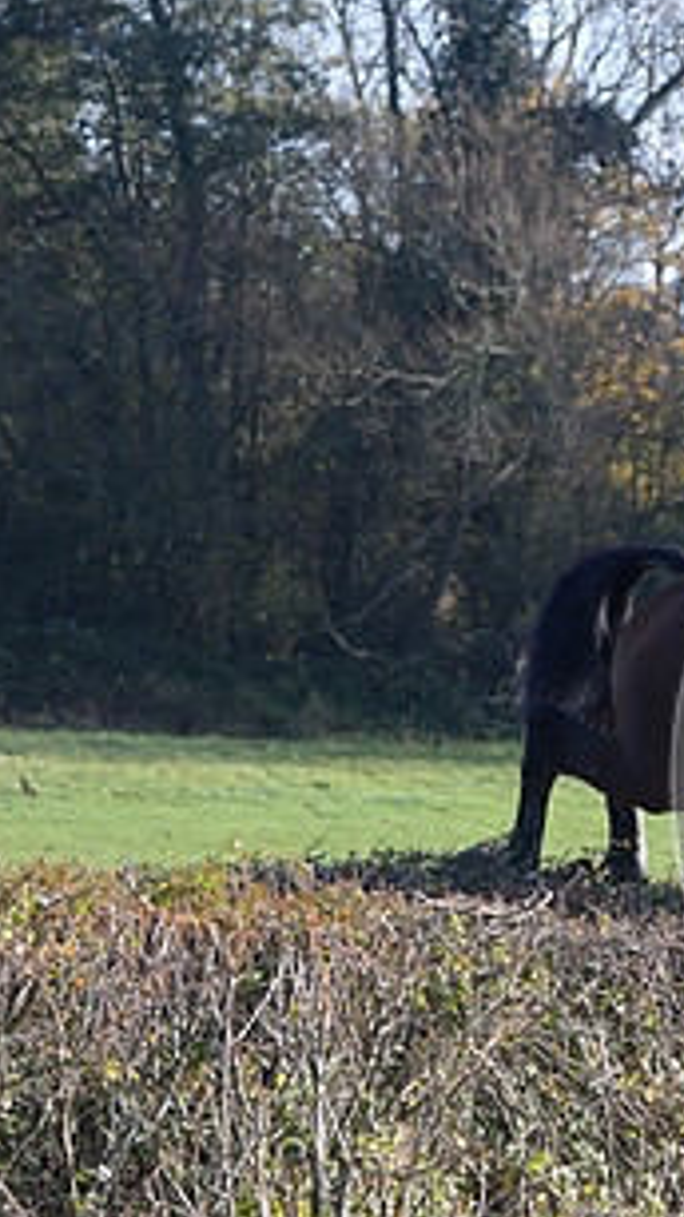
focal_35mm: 218
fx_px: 7033
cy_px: 728
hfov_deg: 5.5
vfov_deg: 9.9
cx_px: 1038
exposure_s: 1/1250
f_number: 5
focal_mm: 110
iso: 1000
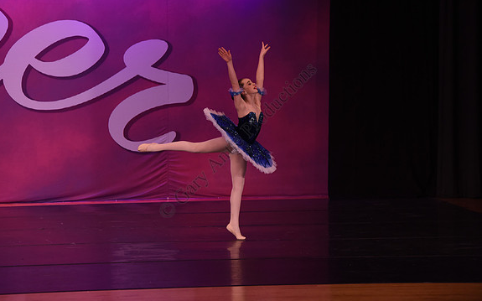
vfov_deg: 9.1
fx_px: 1891
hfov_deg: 14.5
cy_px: 141
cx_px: 240
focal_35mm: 144
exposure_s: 1/320
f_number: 5
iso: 2000
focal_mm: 140
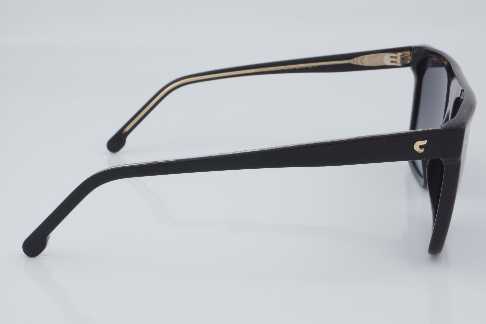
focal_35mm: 75
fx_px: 1012
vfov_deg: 18.2
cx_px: 243
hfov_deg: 27.0
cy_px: 162
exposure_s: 1/4
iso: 100
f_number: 32
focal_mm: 50
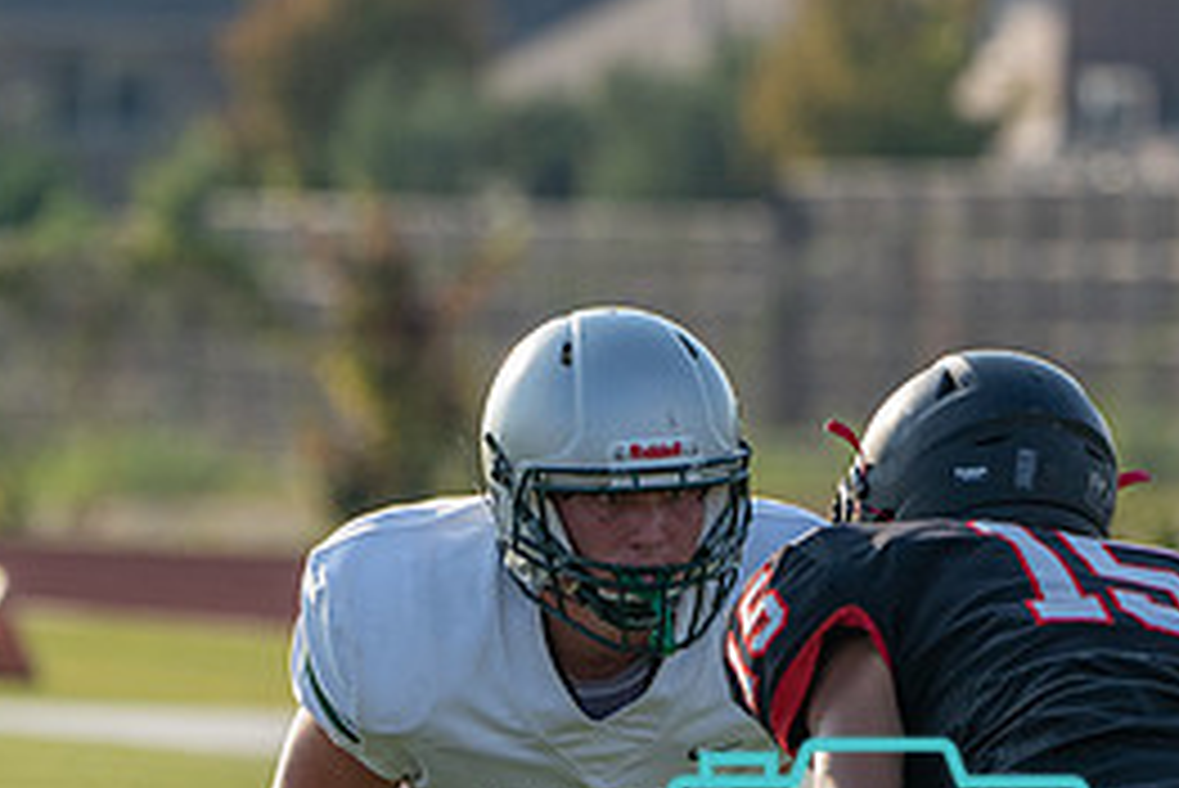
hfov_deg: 2.5
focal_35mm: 816
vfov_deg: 1.7
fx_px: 26738
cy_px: 911
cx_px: 515
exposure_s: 1/1250
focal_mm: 279
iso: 320
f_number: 5.6
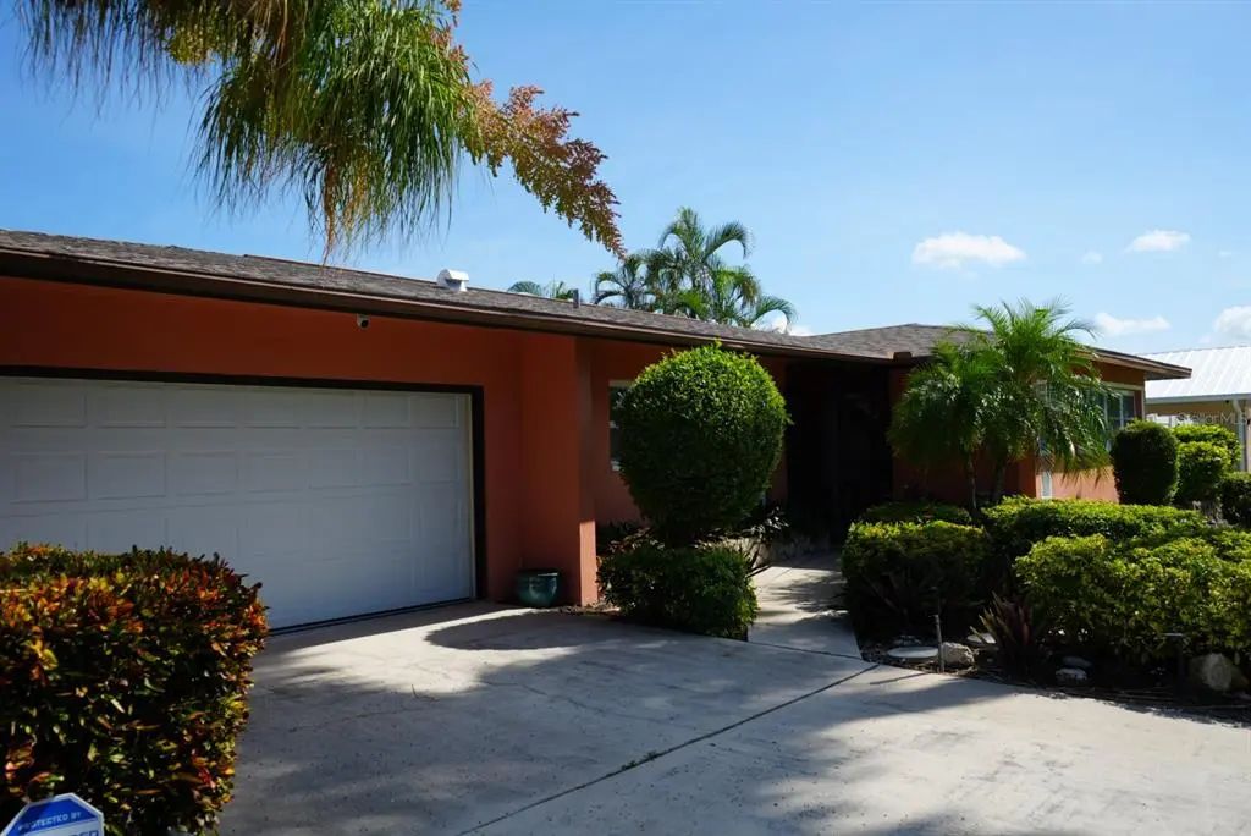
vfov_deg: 46.5
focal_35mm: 28
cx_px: 626
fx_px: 974
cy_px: 418
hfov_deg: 65.4
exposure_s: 1/640
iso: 100
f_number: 5
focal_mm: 28
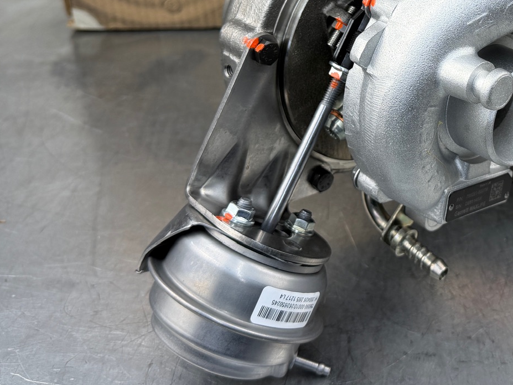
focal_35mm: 53
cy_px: 35
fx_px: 786
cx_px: 419
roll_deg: +0.5
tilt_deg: -24.2
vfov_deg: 26.6
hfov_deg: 34.9
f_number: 1.78
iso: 50
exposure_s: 1/141
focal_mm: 6.76
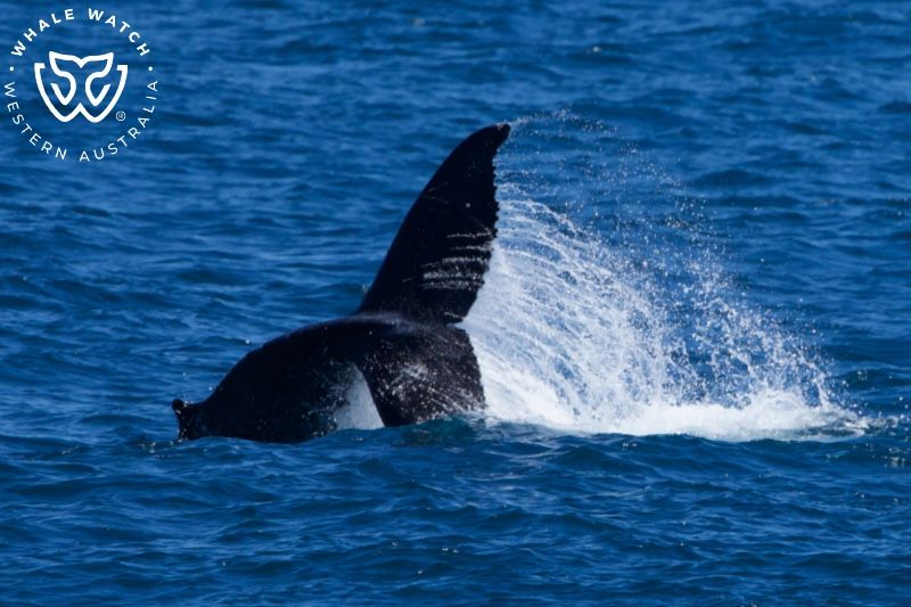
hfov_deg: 3.4
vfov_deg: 2.3
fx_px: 15179
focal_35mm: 600
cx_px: 456
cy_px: 304
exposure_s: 1/3200
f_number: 8
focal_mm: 600
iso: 1250
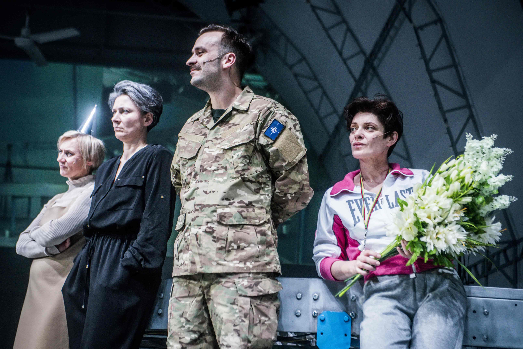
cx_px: 262
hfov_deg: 28.8
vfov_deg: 19.5
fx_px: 1017
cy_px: 174
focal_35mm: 70
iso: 2500
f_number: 3.5
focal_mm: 70
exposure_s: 1/320
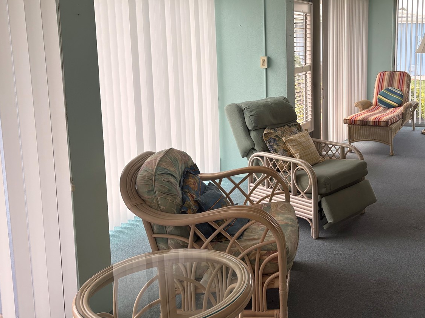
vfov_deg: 38.1
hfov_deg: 49.0
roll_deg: +0.9
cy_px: 98
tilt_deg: -8.2
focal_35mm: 37
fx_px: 454
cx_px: 295
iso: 50
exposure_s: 1/388
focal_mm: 5.96
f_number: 1.6
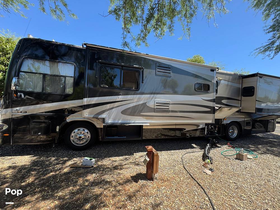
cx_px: 140
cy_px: 105
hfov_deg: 102.1
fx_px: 113
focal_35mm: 14
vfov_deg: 85.7
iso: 40
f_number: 2.2
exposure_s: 1/416
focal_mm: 2.22
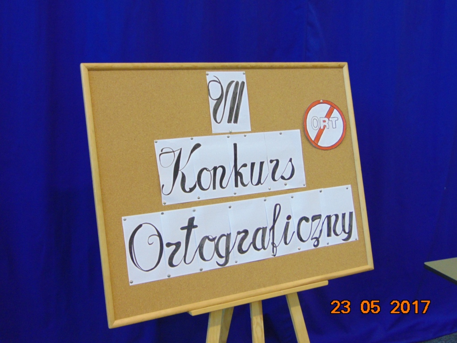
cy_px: 172
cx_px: 228
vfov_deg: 36.8
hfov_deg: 47.9
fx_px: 515
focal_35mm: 39
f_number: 3.3
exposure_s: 1/30
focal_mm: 6.9
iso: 250
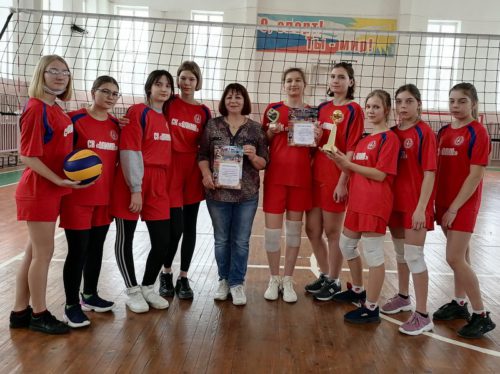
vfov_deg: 51.3
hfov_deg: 65.4
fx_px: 390
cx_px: 250
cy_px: 187
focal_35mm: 27
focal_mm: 5.3
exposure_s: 1/90
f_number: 1.8
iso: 80
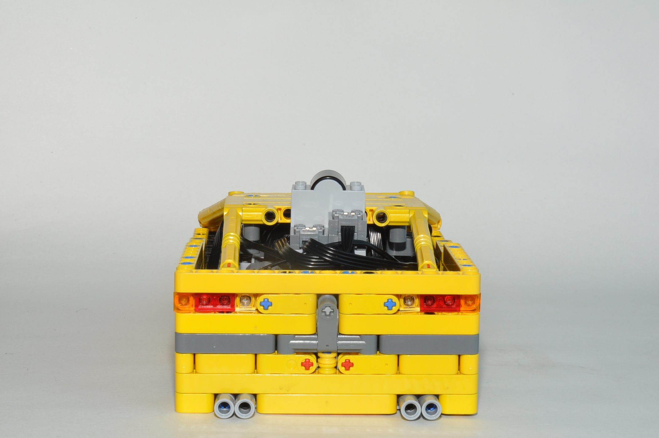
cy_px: 219
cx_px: 330
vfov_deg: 13.0
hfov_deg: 19.5
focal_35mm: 105
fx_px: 1920
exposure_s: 1/60
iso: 400
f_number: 29
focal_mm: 70
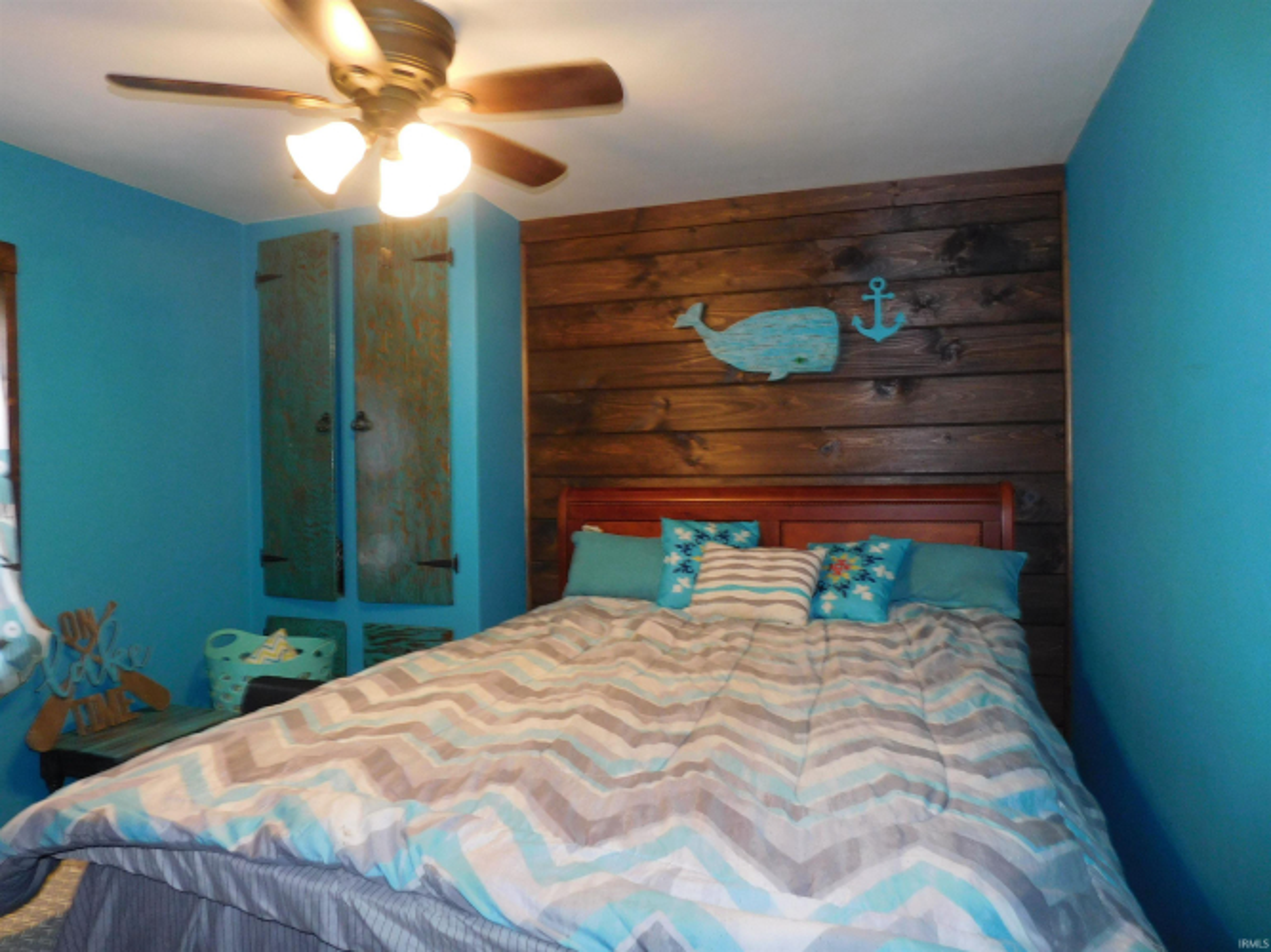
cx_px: 636
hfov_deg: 73.9
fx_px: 844
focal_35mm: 23
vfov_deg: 58.9
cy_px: 476
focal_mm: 4
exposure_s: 1/30
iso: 200
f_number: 3
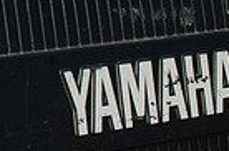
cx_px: -184
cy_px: -119
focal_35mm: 253
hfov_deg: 7.9
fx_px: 1604
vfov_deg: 5.3
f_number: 7.1
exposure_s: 1/250
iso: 100
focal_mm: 40
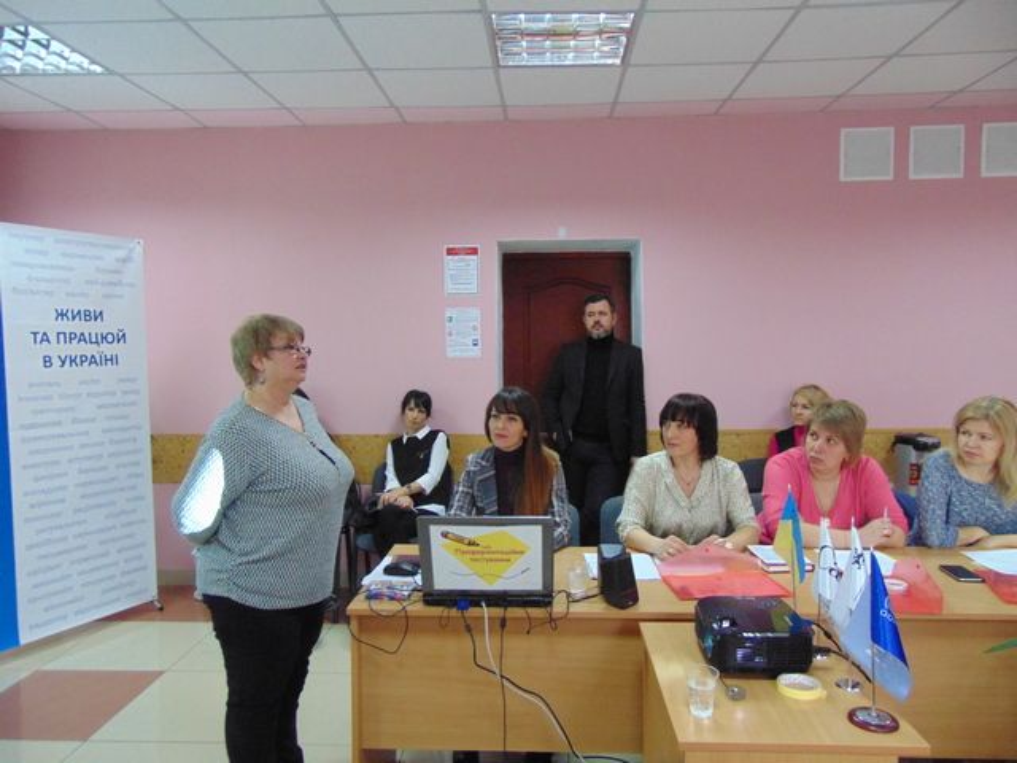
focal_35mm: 25
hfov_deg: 69.4
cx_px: 508
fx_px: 734
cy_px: 382
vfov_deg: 54.9
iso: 400
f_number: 3
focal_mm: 4.5
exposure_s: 1/30
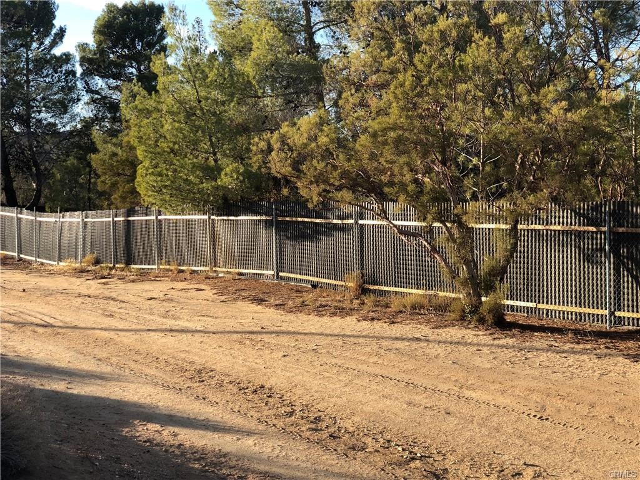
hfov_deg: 36.8
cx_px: 320
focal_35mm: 52
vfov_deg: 28.0
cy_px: 240
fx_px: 961
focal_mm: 6
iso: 16
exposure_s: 1/250
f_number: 2.4
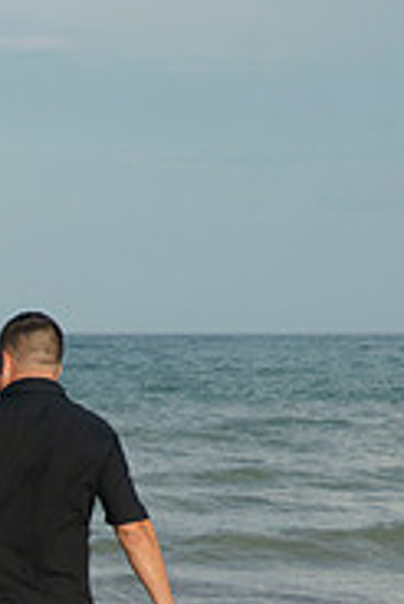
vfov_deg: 6.2
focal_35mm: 330
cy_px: 512
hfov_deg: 4.2
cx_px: -125
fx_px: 5544
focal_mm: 70
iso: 100
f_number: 10
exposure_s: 1/250
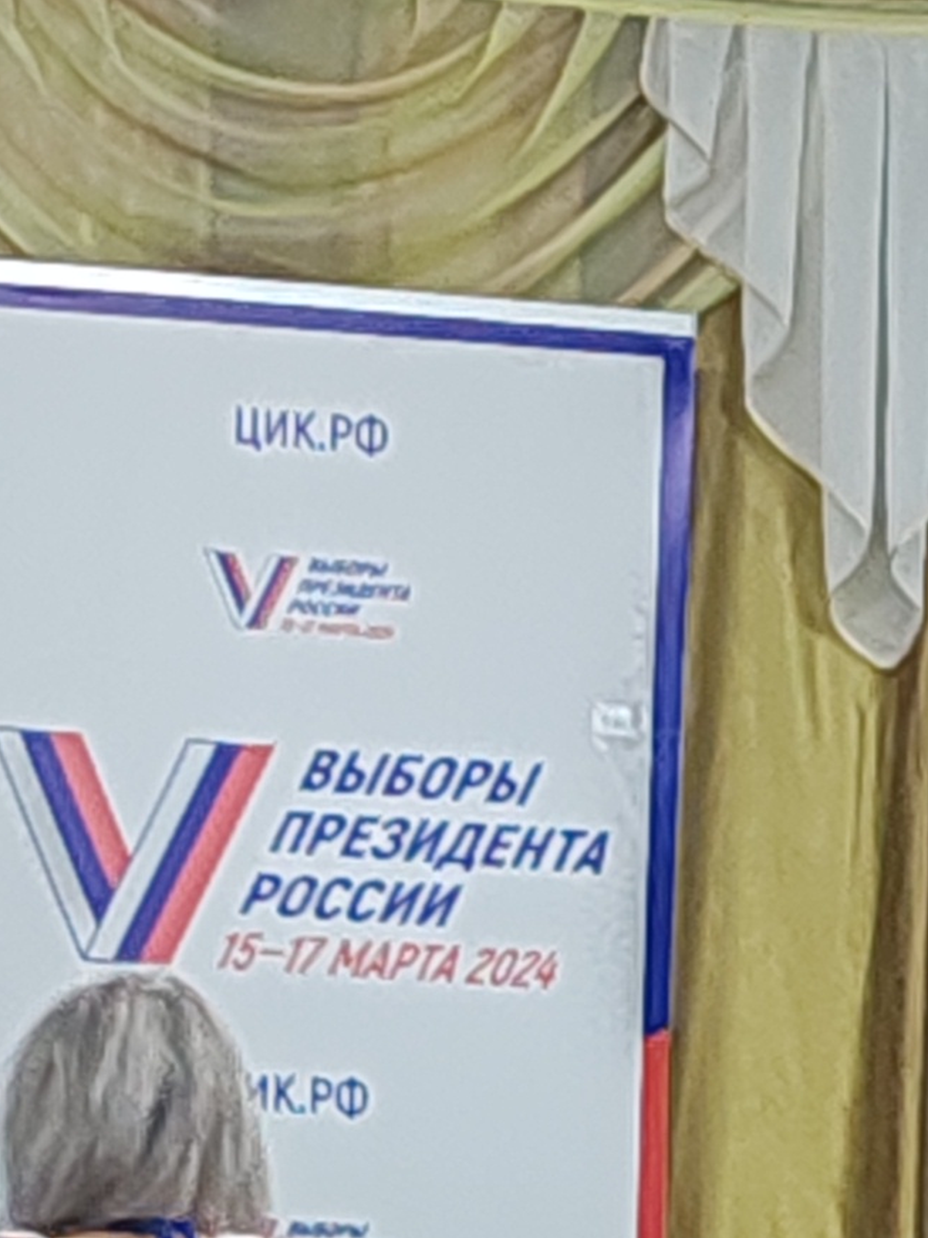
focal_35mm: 252
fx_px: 9010
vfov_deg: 7.7
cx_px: 1874
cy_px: 1768
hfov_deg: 5.8
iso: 500
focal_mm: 6.12
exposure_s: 1/100
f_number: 1.9
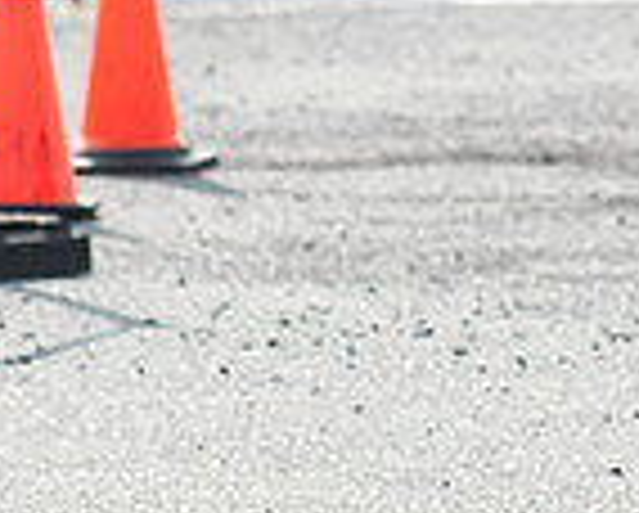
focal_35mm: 534
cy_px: -522
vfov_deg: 2.9
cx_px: 1260
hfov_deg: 3.6
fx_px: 10113
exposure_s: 1/1250
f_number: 4.5
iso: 250
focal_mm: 80
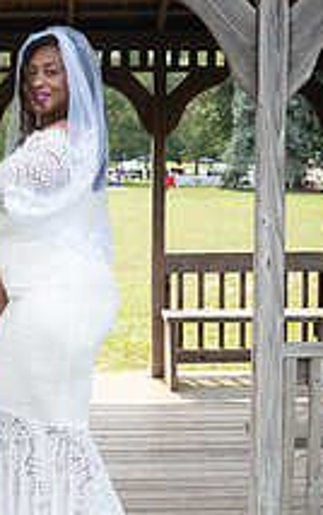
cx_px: 65
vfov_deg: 26.8
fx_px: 1083
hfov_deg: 16.8
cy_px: 267
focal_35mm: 77
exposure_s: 1/1600
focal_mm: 35
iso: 800
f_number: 3.7
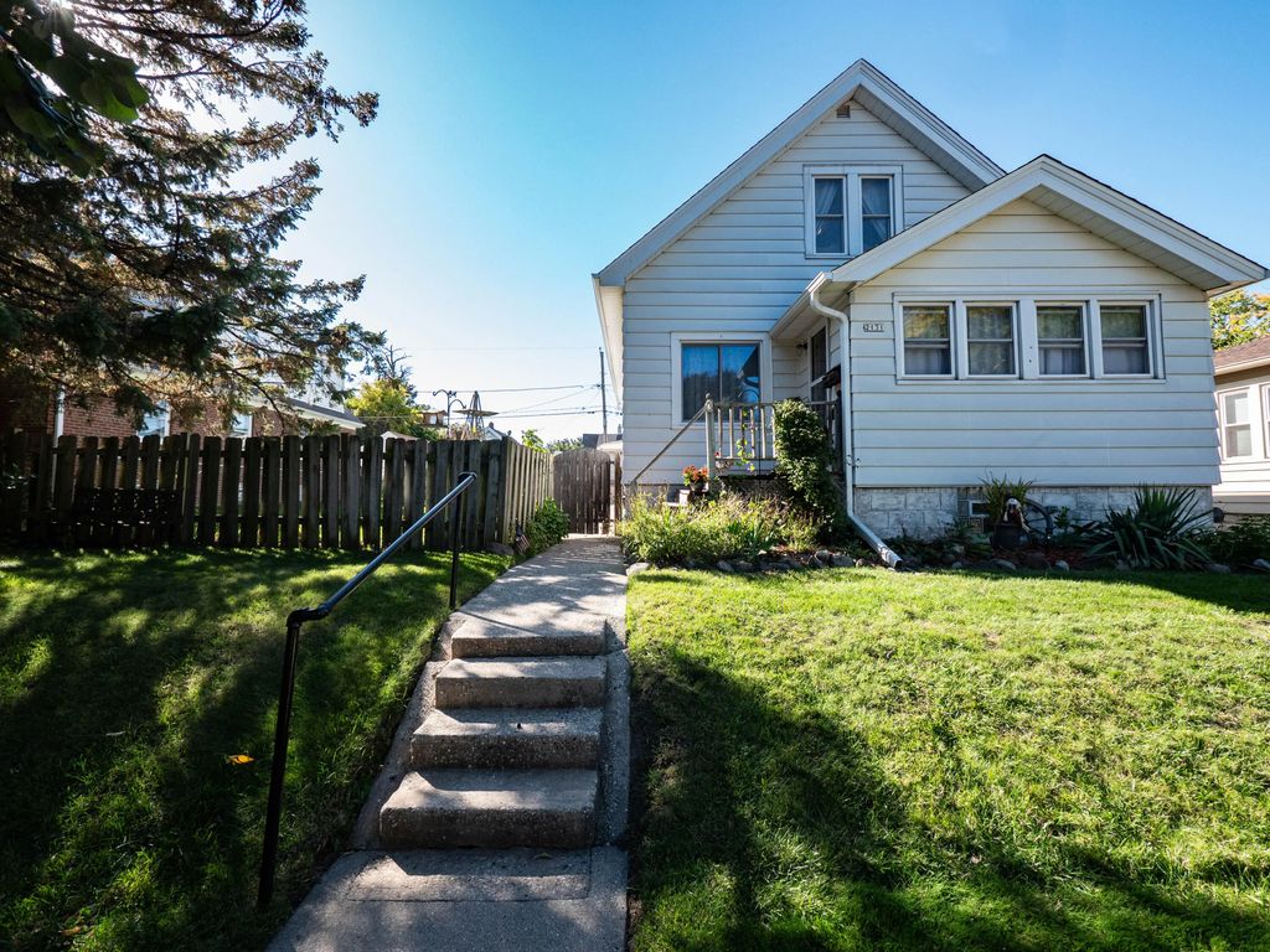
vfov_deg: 83.8
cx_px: 635
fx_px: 530
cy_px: 476
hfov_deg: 100.2
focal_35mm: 14
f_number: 7.1
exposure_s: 1/320
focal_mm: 7
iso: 800
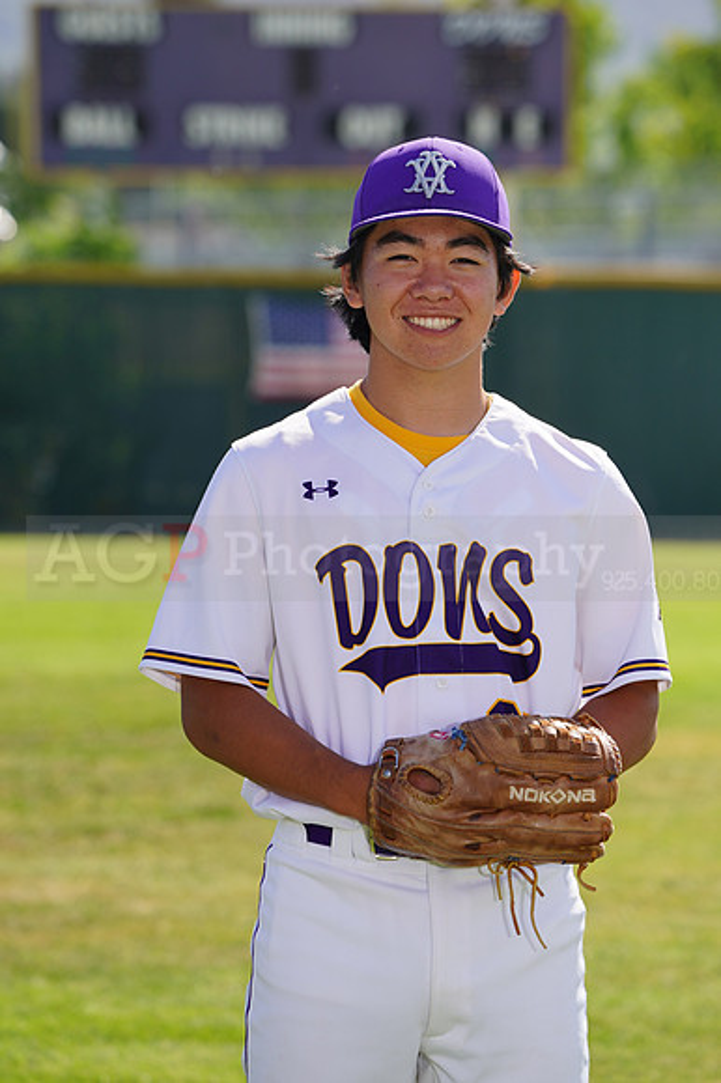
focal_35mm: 253
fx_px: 7609
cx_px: 360
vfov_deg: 8.1
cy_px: 542
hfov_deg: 5.4
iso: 100
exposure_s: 1/250
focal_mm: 253
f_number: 8
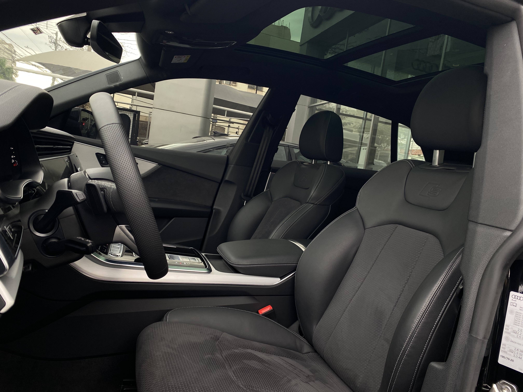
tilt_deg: -5.5
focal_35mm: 26
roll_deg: -8.7
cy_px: 196
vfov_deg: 53.1
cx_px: 262
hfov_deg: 67.3
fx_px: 393
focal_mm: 4.25
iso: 100
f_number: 1.8
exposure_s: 1/121
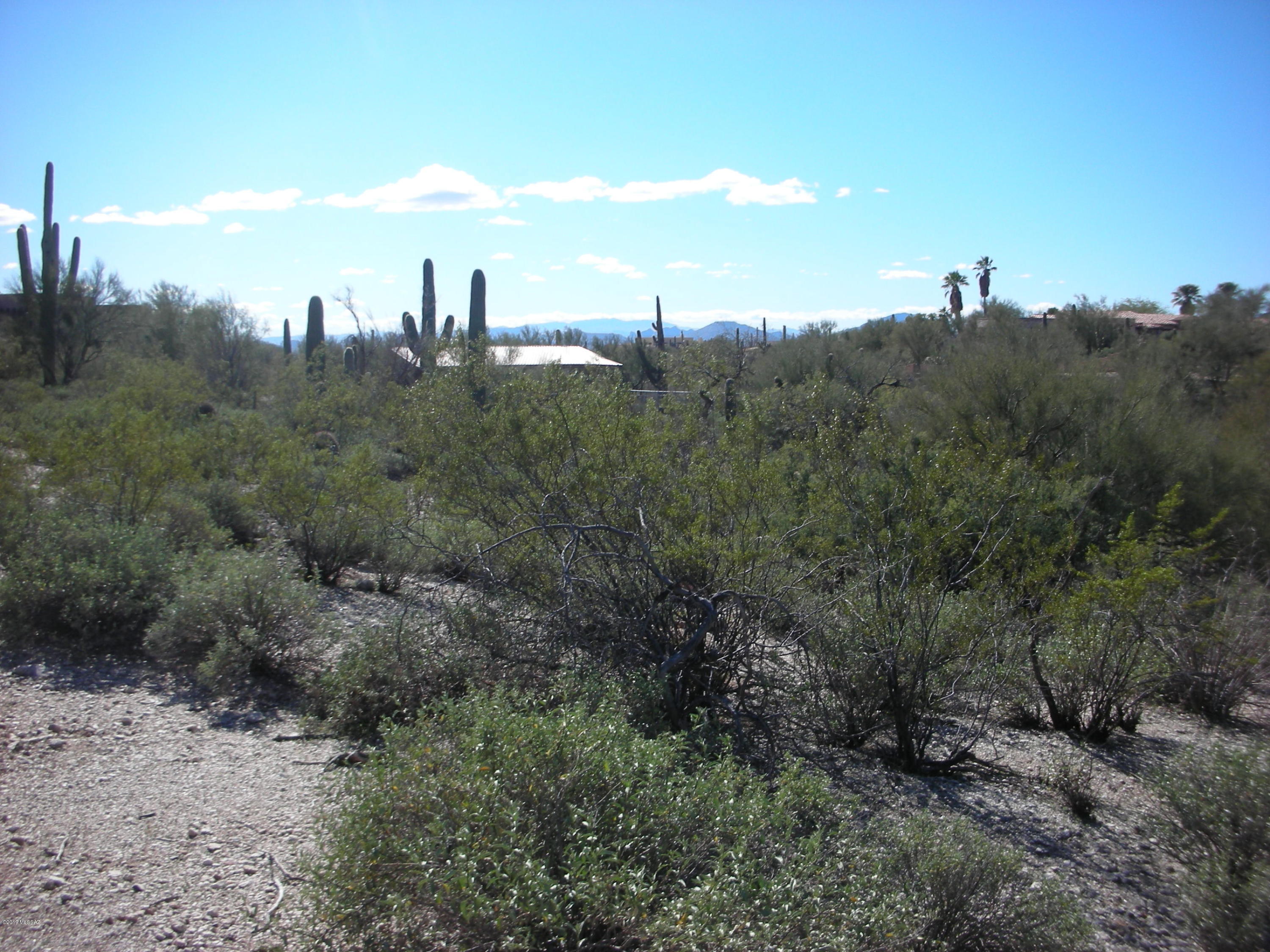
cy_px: 476
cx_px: 635
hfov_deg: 52.6
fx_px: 1284
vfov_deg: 40.7
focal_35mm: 35
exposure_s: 1/97
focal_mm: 5.8
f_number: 8.5
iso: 50
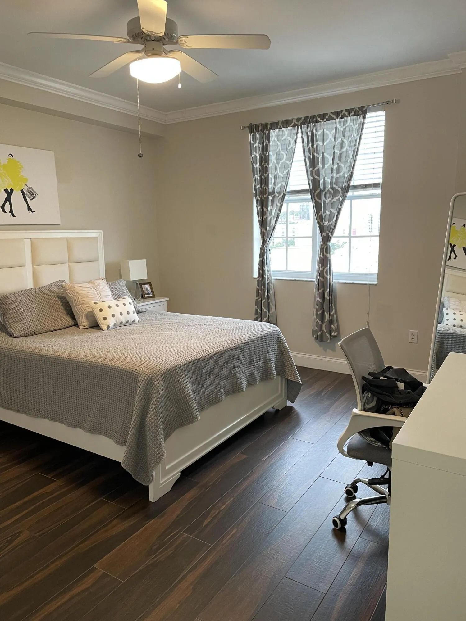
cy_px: 310
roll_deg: +1.3
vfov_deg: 67.3
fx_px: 467
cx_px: 233
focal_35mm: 26
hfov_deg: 53.1
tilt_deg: -8.7
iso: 125
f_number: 1.6
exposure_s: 1/60
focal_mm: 4.2
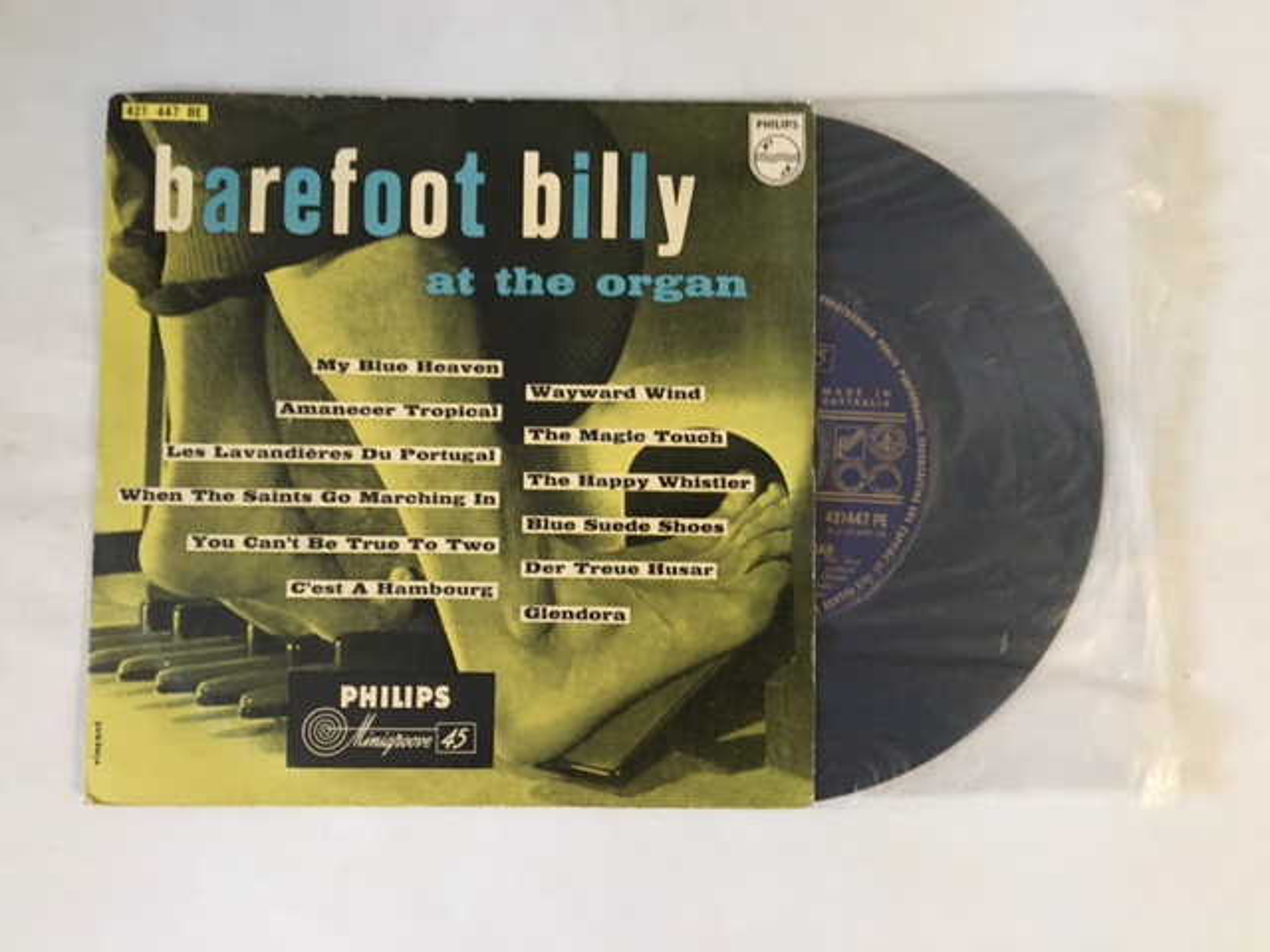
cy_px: 476
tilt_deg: -86.0
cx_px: 635
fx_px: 1064
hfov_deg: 61.7
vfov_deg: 48.2
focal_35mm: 29
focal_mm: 4.15
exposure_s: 1/17
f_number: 2.2
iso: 500
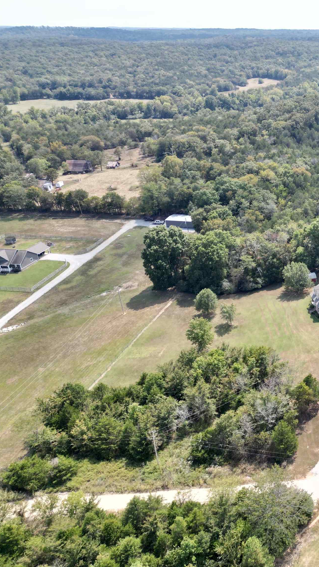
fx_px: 526
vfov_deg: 56.6
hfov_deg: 29.4
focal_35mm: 35
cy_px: 284
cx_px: 374
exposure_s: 1/2000
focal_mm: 6.72
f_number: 1.7
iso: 200
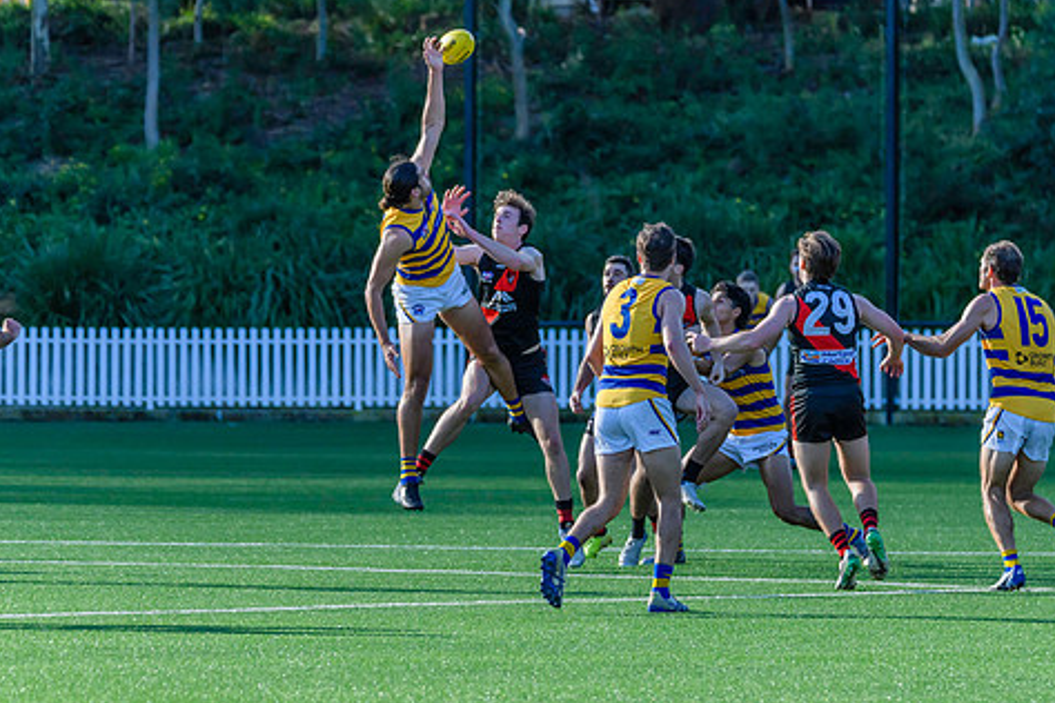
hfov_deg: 5.5
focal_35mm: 375
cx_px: 624
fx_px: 10989
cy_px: 416
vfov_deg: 3.7
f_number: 5.3
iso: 800
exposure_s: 1/2000
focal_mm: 240
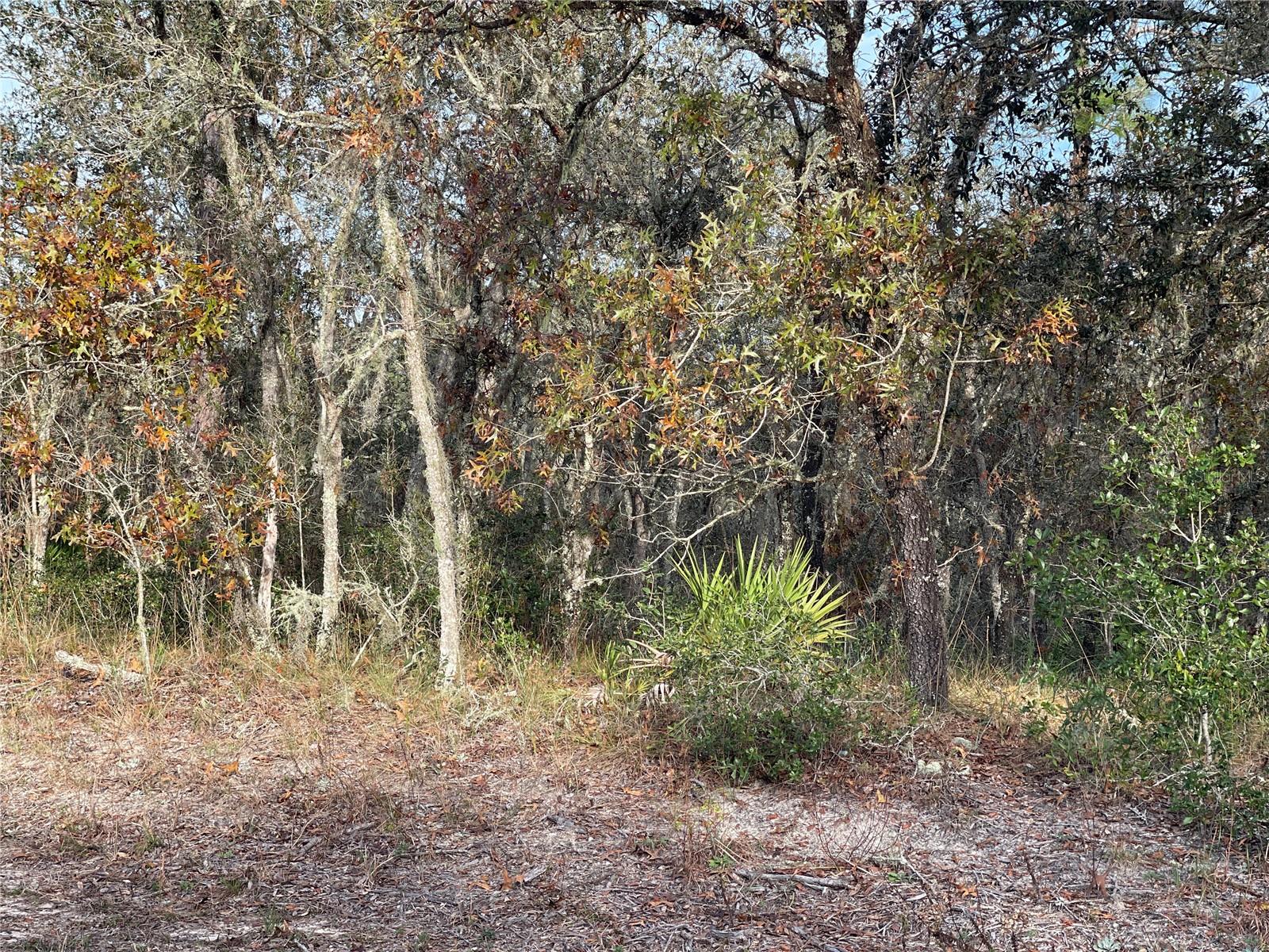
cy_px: 476
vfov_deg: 22.9
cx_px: 634
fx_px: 2346
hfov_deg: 30.3
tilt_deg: +1.6
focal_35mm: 64
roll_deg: -2.0
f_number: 2.2
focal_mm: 7.5
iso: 25
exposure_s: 1/202
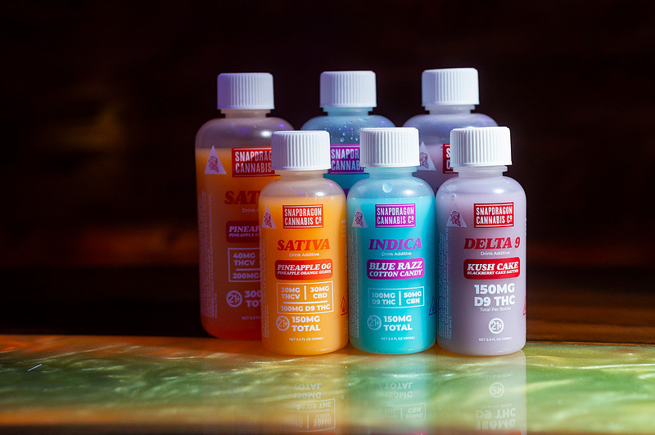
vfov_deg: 24.8
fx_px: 989
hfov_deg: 36.6
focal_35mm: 54
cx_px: 330
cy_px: 217
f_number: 4
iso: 1600
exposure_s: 1/60
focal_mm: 50
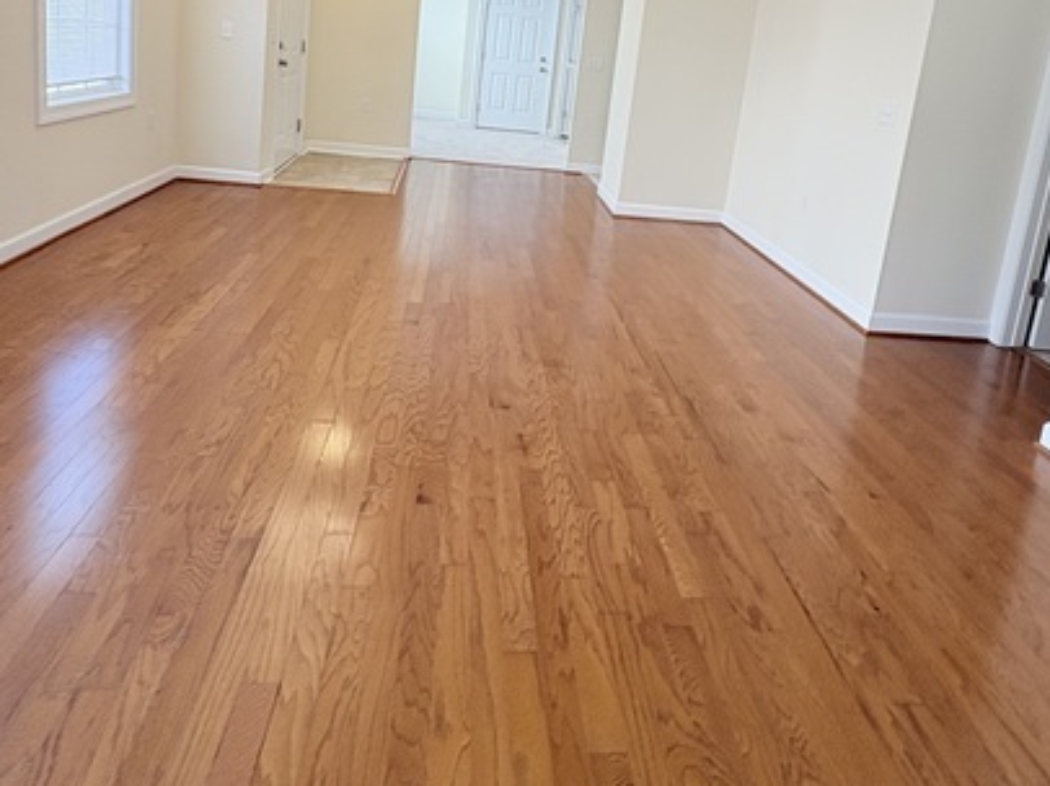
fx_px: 697
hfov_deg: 73.9
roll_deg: -6.6
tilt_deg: -8.3
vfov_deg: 54.5
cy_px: 149
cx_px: 543
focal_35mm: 23
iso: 100
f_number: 2.2
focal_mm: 2.22
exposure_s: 1/128
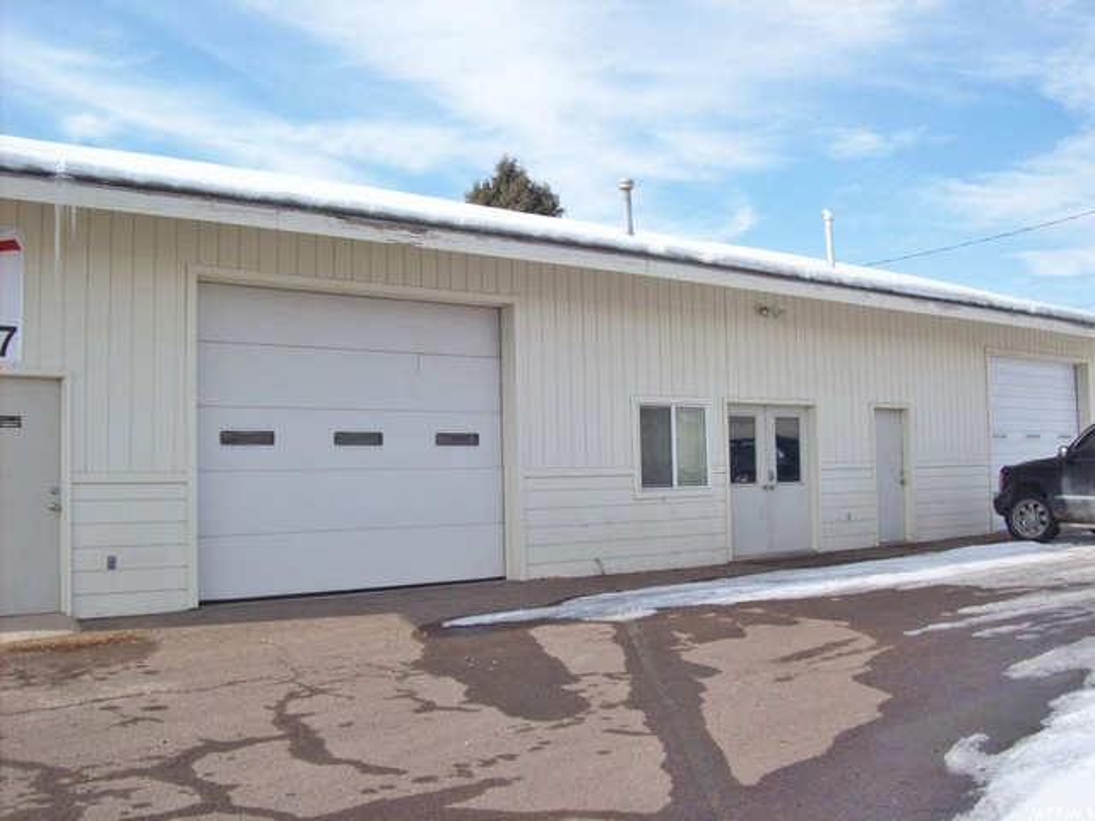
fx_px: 1139
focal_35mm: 36
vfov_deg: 39.7
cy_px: 410
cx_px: 548
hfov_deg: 51.4
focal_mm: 6
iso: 80
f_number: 4.8
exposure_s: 1/503
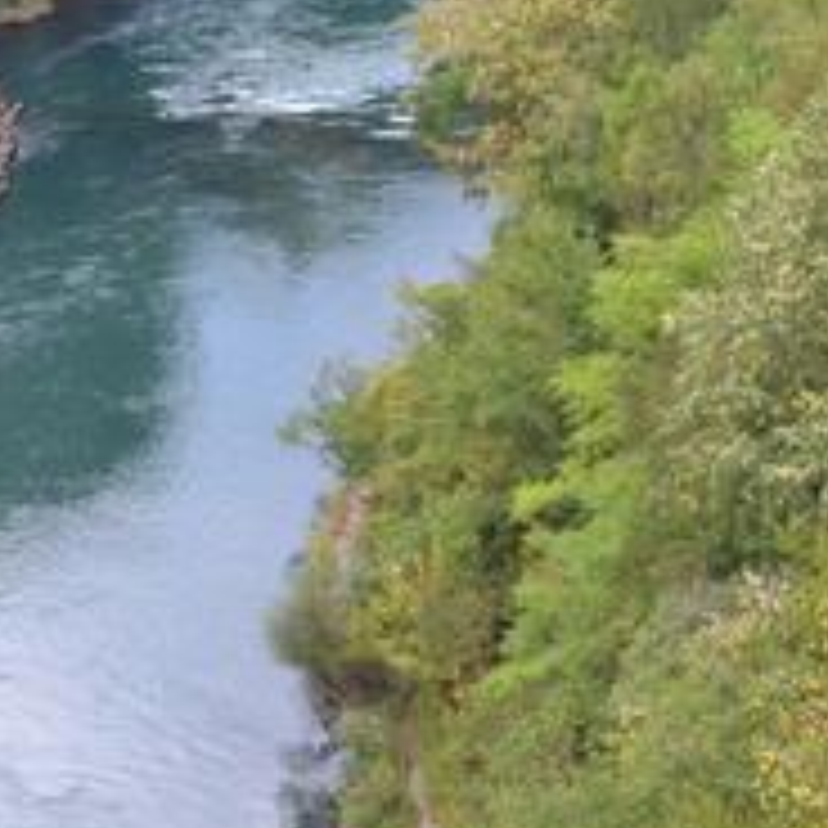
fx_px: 2923
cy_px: 140
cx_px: 256
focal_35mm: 108
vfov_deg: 16.0
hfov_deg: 16.1
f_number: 5.6
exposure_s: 1/80
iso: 200
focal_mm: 26
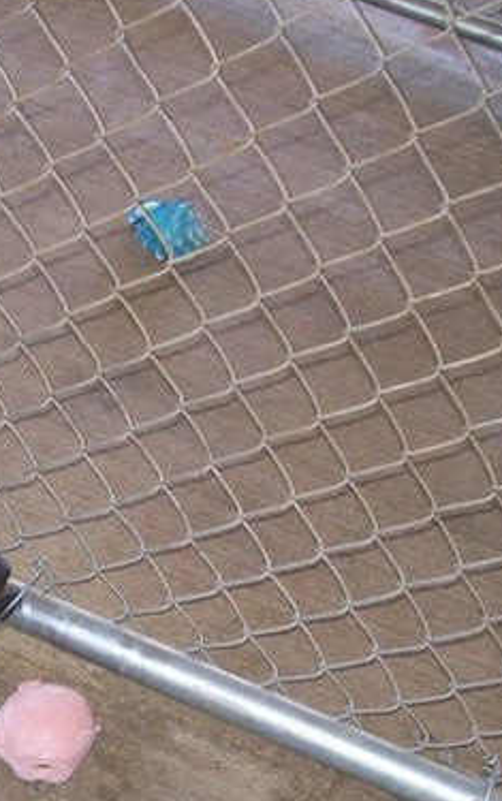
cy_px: 548
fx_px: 1704
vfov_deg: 26.3
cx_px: 4
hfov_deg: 16.4
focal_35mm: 78
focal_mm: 6
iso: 200
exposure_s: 1/64
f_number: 2.7
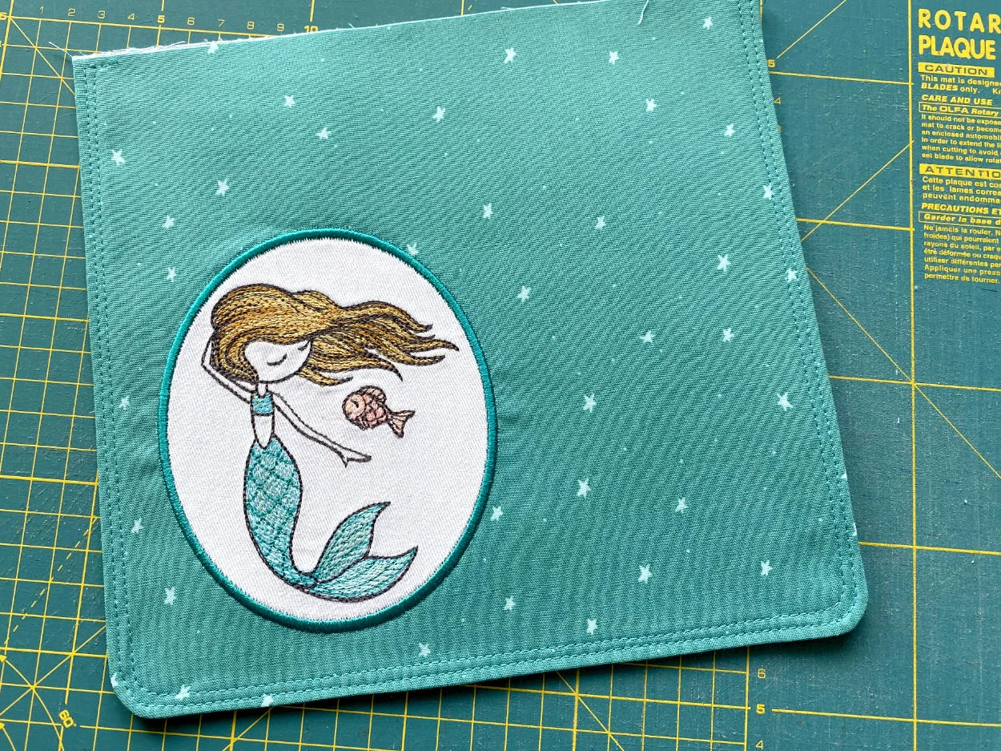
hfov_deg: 67.3
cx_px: 500
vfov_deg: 53.0
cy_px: 376
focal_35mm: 26
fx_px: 752
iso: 80
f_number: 1.8
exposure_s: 1/121
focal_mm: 4.2
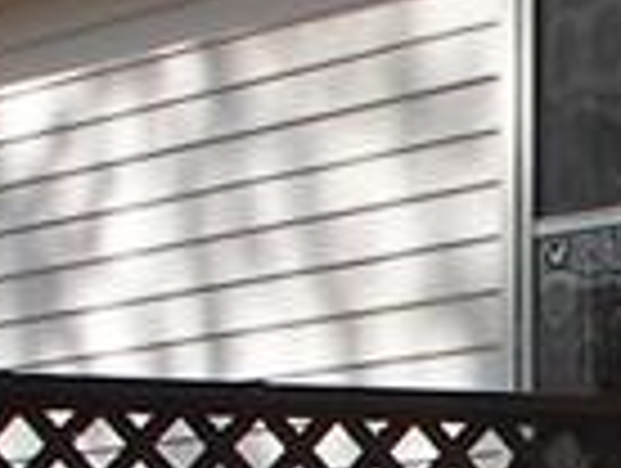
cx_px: 1228
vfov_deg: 5.6
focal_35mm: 267
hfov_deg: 7.1
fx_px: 4798
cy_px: 346
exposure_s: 1/500
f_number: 4
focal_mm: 6
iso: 50
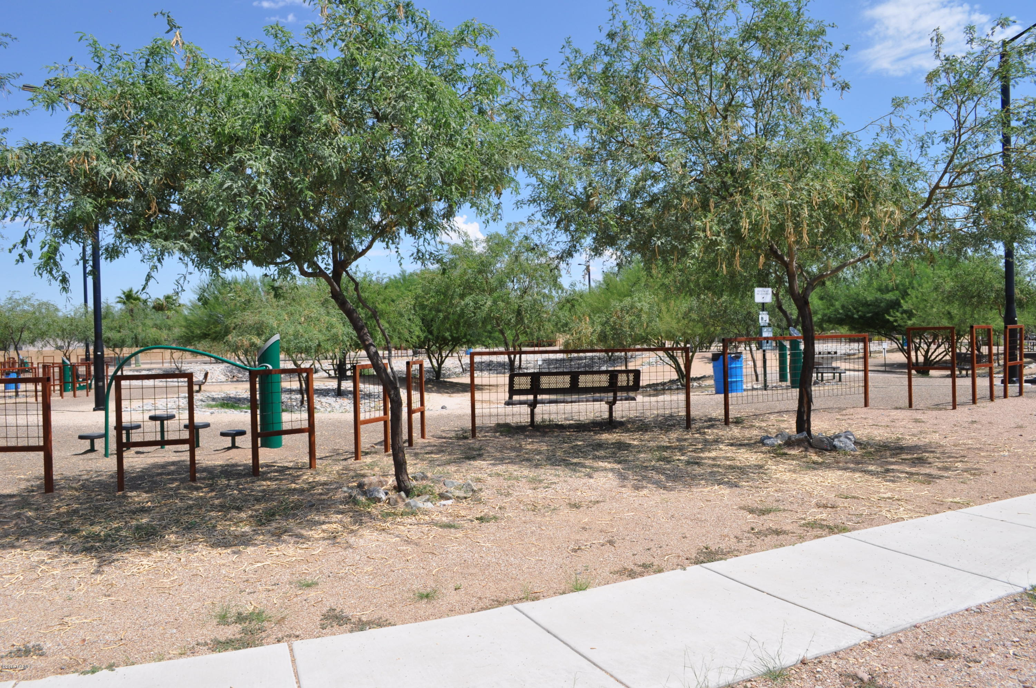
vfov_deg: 47.8
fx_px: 776
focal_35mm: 27
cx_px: 518
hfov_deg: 67.4
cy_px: 344
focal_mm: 18
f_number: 10
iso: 200
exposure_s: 1/400
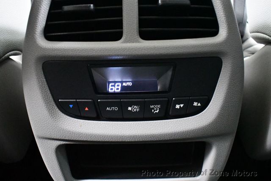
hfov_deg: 53.1
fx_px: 271
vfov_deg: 36.9
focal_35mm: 36
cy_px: 90
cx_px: 136
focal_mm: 18
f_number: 3.5
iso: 12800
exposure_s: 1/50
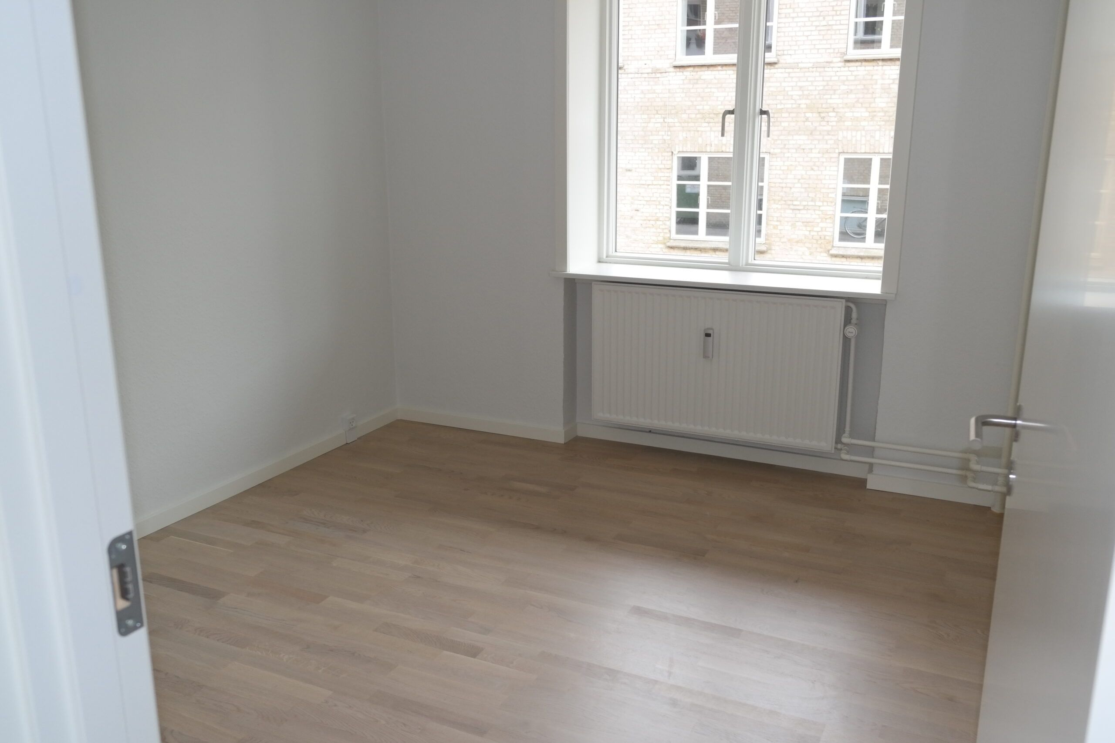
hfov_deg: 61.9
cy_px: 372
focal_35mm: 30
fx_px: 929
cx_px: 558
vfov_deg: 43.6
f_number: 4.5
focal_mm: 20
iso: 400
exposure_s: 1/40
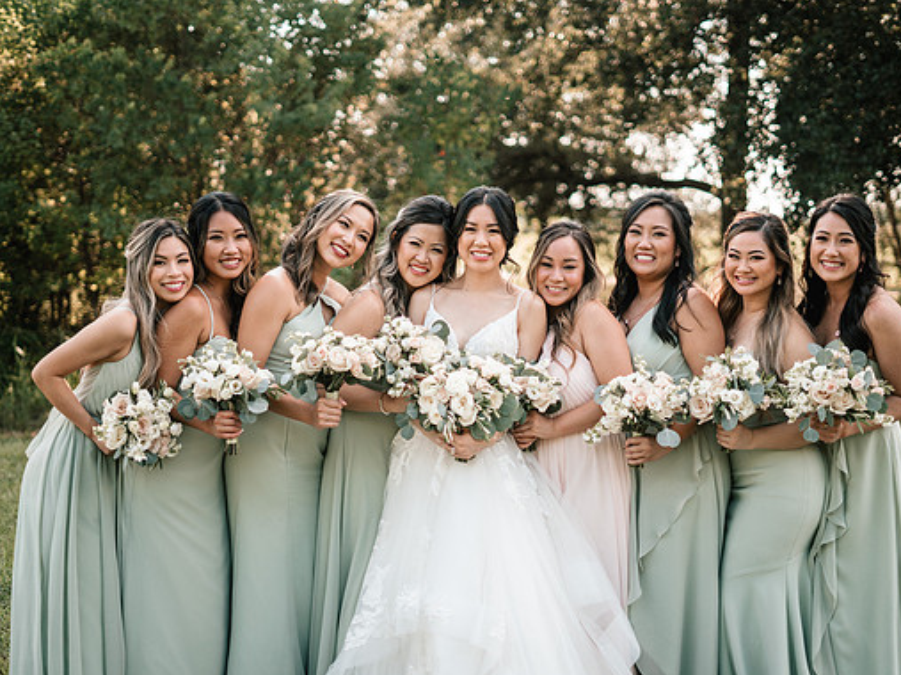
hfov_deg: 34.9
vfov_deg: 26.5
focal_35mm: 55
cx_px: 487
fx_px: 1431
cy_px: 342
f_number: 1.8
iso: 250
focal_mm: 50
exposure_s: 1/2000
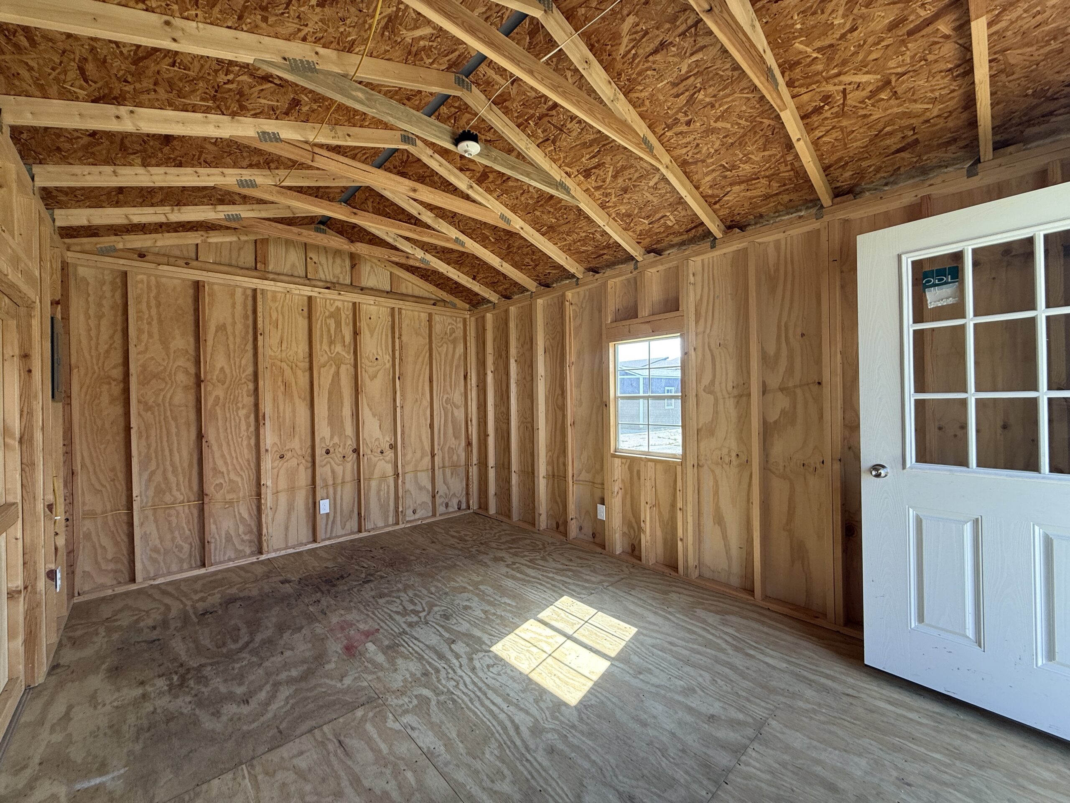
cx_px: 535
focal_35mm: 14
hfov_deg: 102.1
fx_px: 433
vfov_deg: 85.7
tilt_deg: +0.5
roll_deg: +0.4
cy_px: 402
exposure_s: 1/99
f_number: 2.2
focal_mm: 2.22
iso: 80
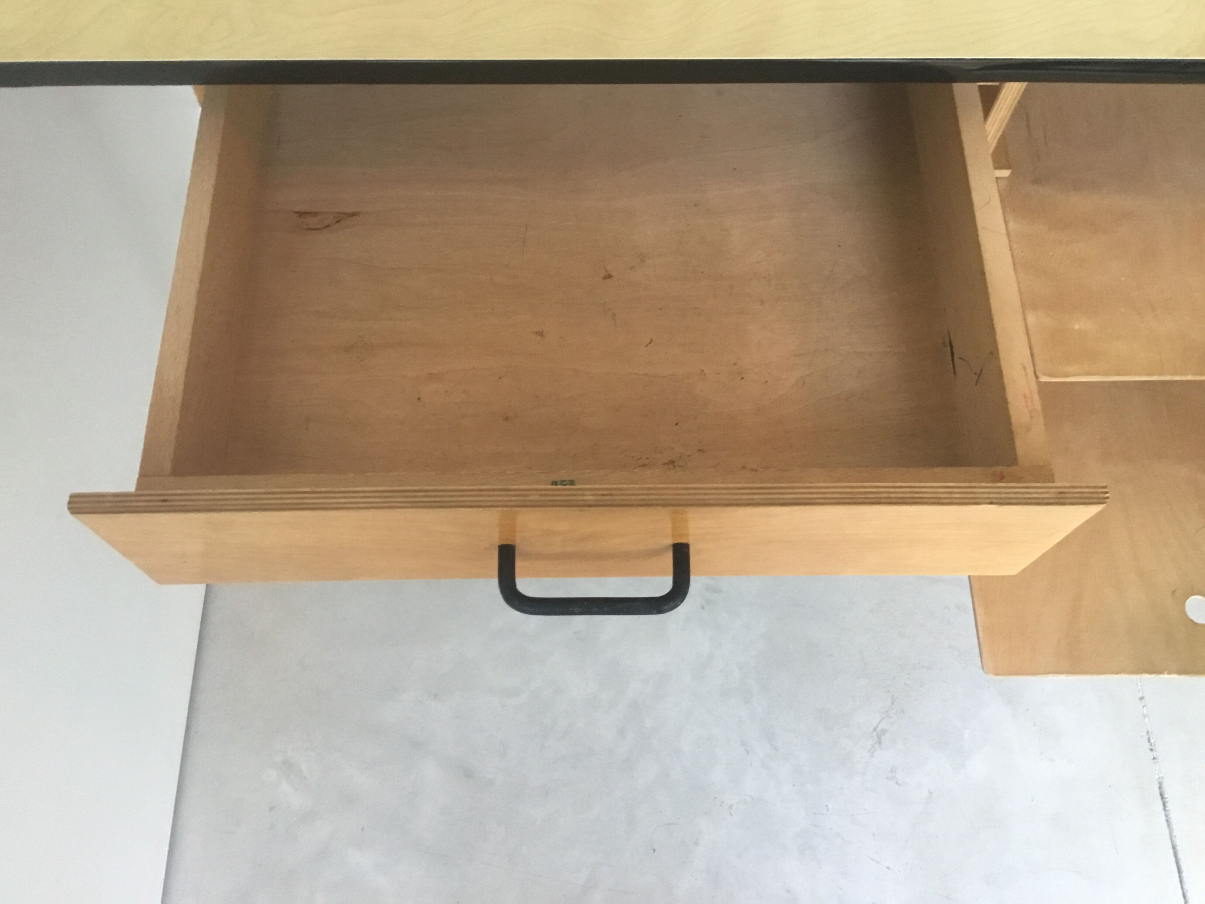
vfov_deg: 45.4
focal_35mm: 31
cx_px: 602
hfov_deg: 58.4
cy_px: 452
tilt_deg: -65.6
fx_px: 1079
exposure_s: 1/33
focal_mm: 3.3
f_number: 2.4
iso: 160
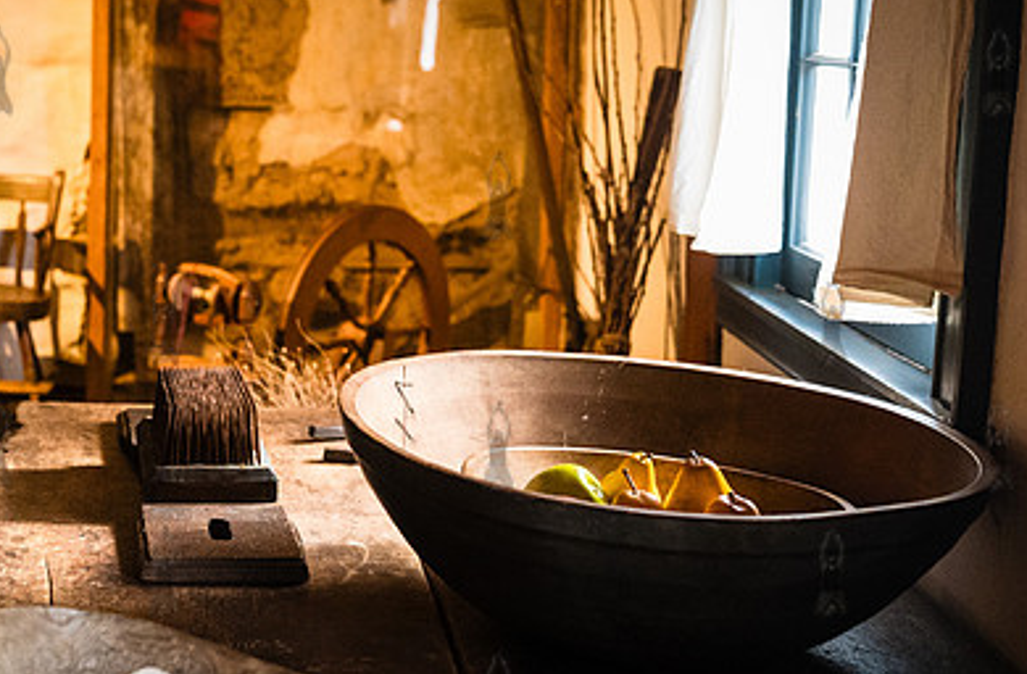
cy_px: 376
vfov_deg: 22.0
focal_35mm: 61
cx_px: 403
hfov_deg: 32.9
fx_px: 1732
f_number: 2.8
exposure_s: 1/160
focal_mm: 35
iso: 8000
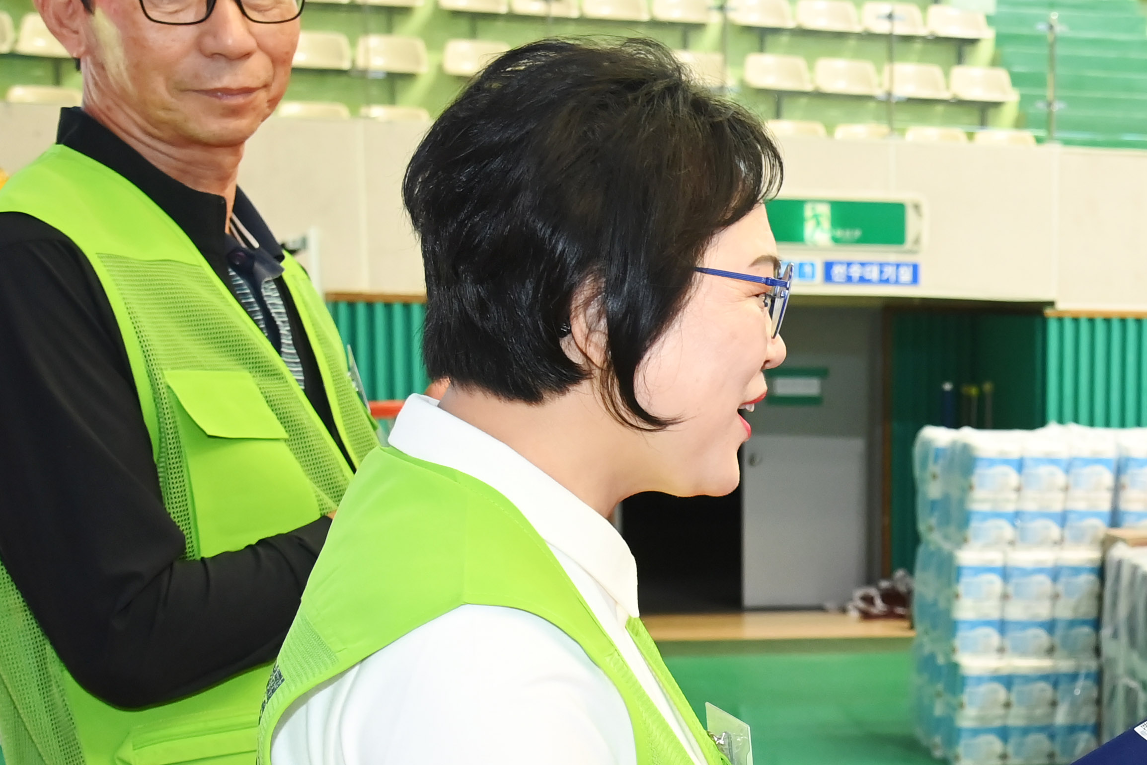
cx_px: 1276
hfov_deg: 23.2
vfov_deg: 16.5
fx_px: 2612
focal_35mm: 82
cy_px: 640
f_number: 6.3
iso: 2000
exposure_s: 1/200
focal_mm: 34
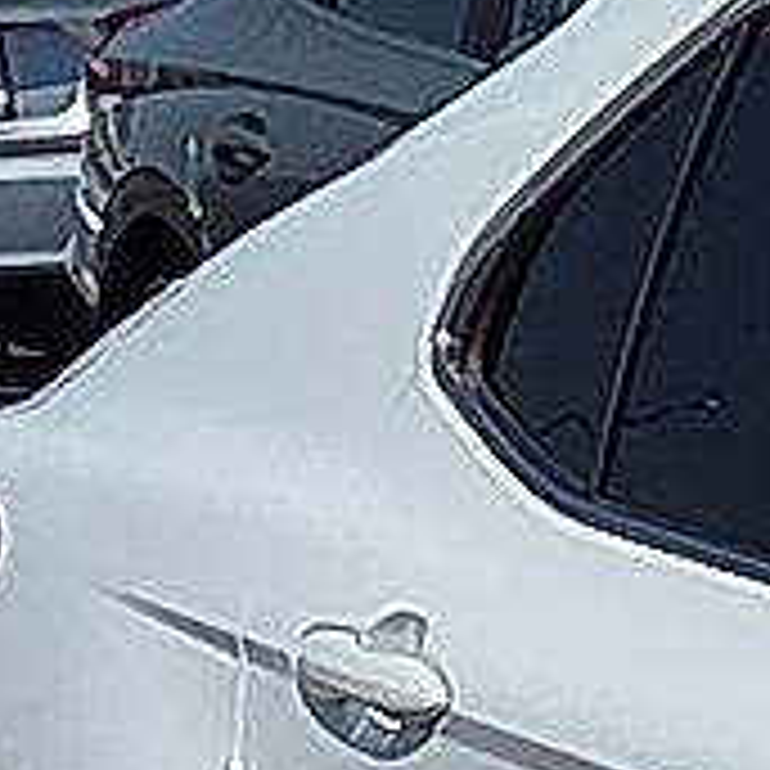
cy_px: 1693
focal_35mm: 364
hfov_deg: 4.5
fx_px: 9161
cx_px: 2972
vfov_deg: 4.7
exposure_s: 1/10000
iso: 49
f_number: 1.8
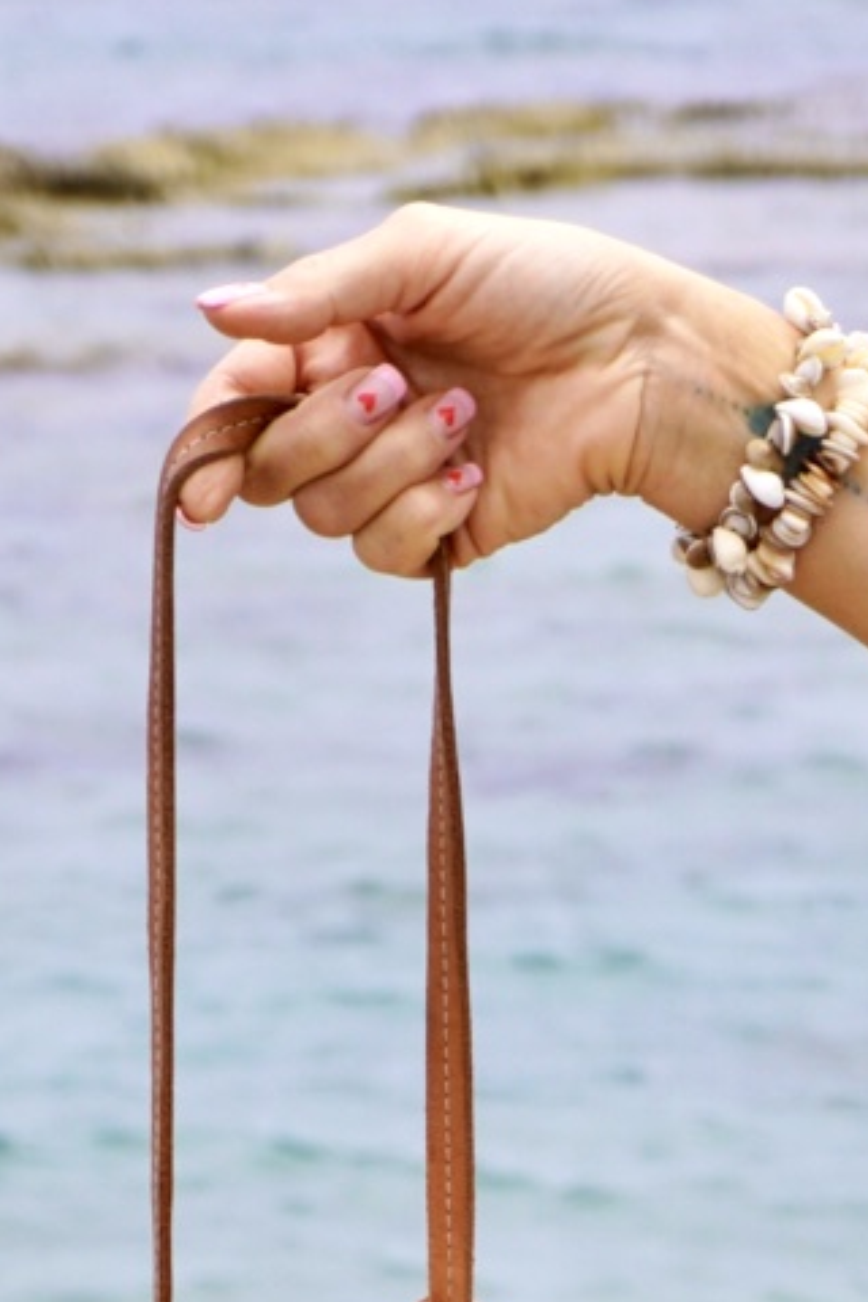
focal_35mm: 248
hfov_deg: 5.5
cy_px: 1790
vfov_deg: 8.2
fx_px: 8957
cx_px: 458
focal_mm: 49
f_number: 5.6
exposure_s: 1/640
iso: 100
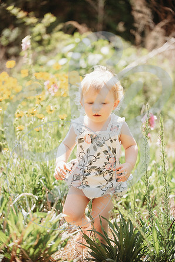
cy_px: 131
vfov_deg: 22.4
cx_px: 88
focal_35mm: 91
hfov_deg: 15.0
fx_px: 663
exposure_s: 1/400
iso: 100
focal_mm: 90
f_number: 2.8
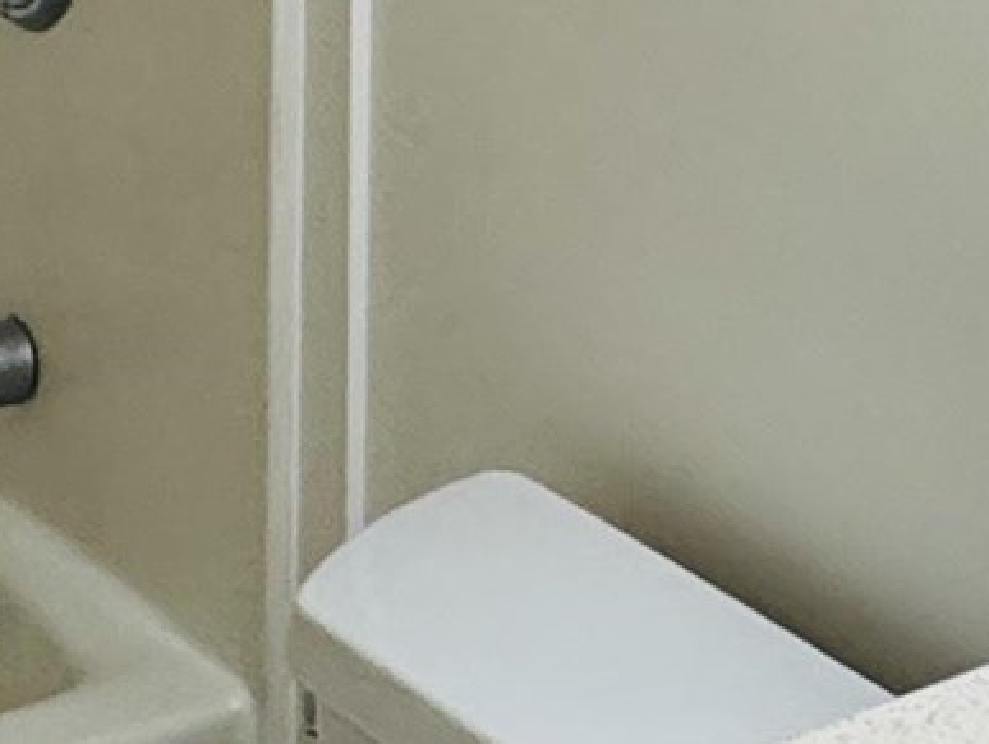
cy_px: -890
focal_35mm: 111
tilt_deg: -0.9
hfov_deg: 17.7
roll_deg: -1.0
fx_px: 3174
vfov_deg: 11.6
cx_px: 312
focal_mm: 2.22
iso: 250
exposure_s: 1/120
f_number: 2.2
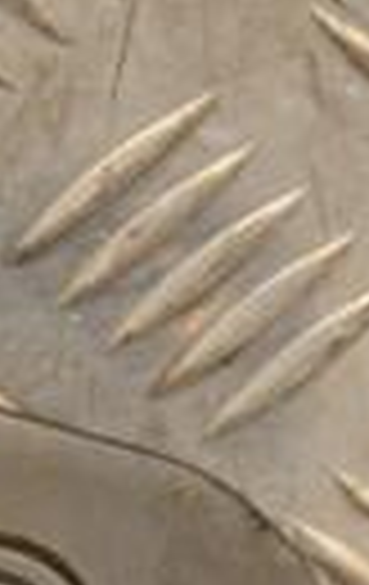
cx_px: -536
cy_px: 639
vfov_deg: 3.2
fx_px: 10342
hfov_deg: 2.0
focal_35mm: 647
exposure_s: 1/125
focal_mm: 92
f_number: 5.6
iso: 800
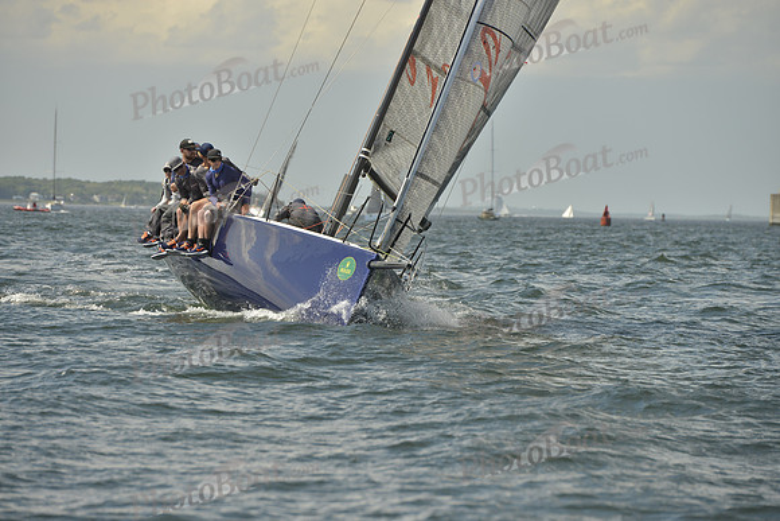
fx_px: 4334
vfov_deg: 6.9
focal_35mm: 200
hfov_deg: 10.3
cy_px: 260
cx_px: 390
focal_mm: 200
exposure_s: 1/1600
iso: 280
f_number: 8
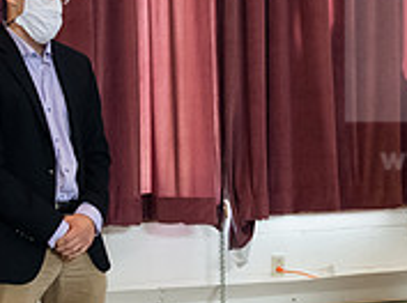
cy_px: 208
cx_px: 276
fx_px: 1408
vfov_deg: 12.3
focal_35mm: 120
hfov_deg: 16.4
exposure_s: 1/200
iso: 2500
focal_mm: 38
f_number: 3.5
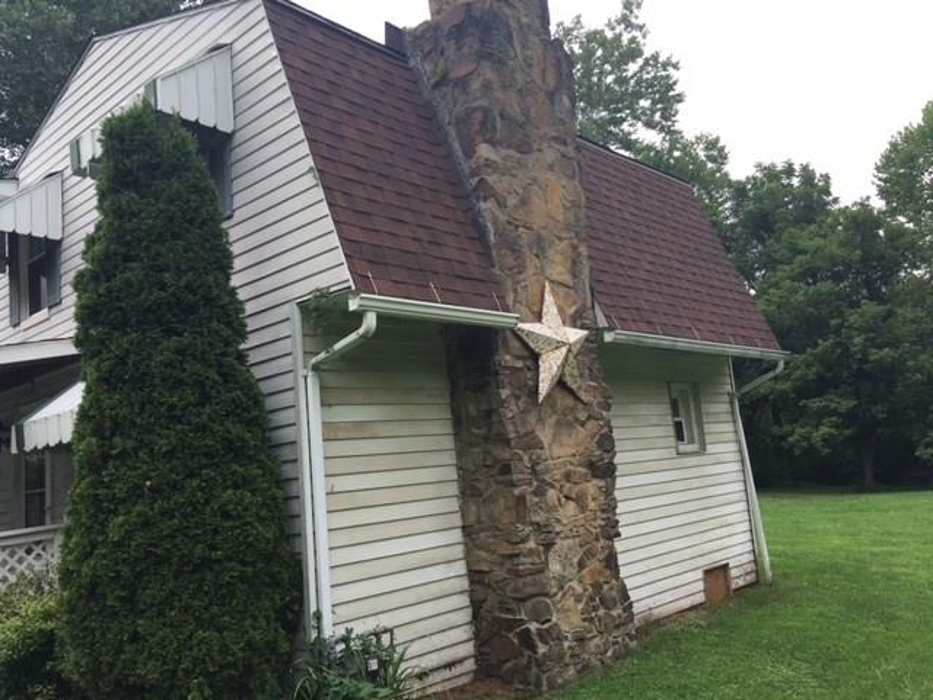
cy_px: 350
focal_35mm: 29
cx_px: 466
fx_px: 782
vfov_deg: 48.2
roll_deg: +5.6
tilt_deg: +9.2
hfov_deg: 61.7
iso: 25
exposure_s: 1/286
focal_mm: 4.15
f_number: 2.2
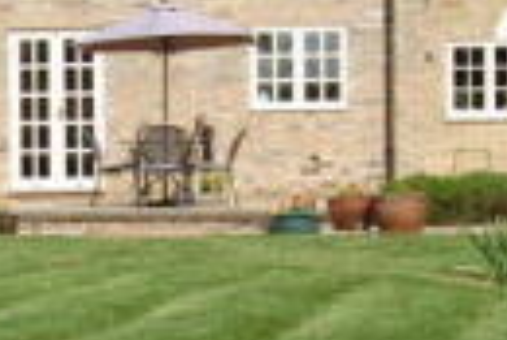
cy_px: 254
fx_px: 1917
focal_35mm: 136
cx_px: -12
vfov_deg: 10.1
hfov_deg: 14.8
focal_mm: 18
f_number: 9
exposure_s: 1/320
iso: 200
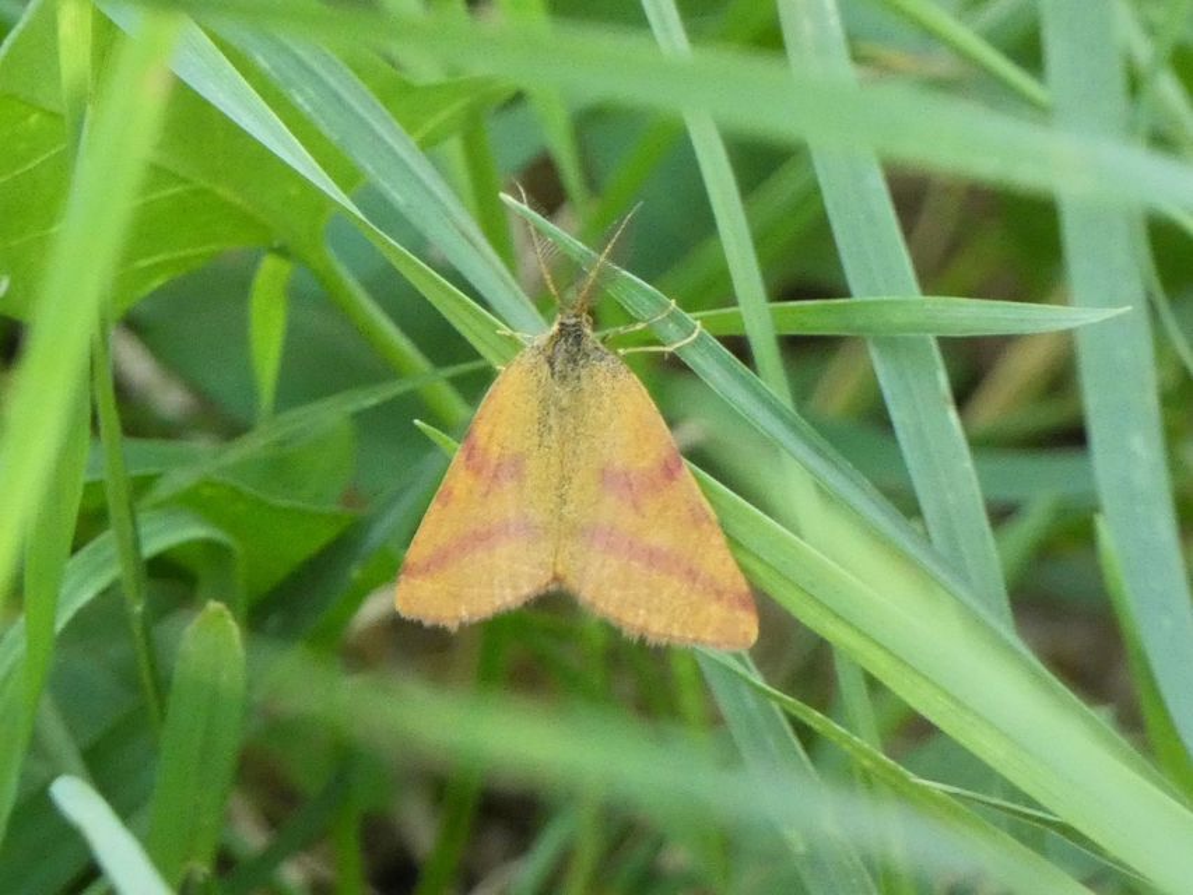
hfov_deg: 4.4
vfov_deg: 3.3
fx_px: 15649
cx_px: 596
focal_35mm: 454
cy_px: 448
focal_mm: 81.4
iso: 1000
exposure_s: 1/100
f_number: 5.6
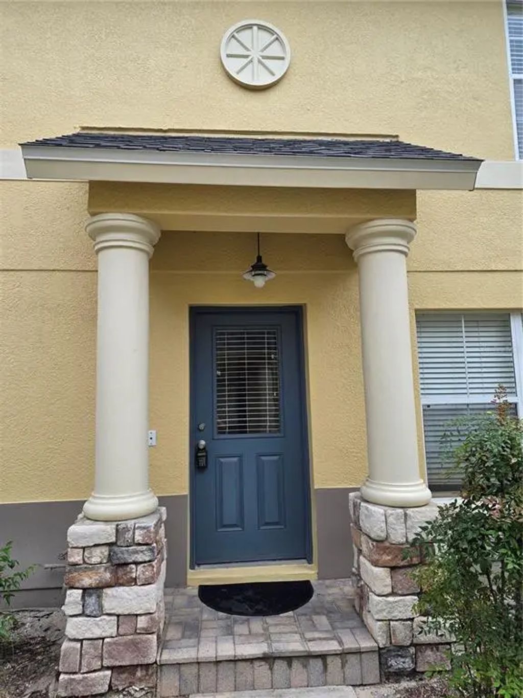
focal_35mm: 23
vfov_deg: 73.9
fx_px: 463
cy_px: 349
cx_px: 262
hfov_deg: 58.9
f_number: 1.7
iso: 80
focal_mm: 6.25
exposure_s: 1/2352
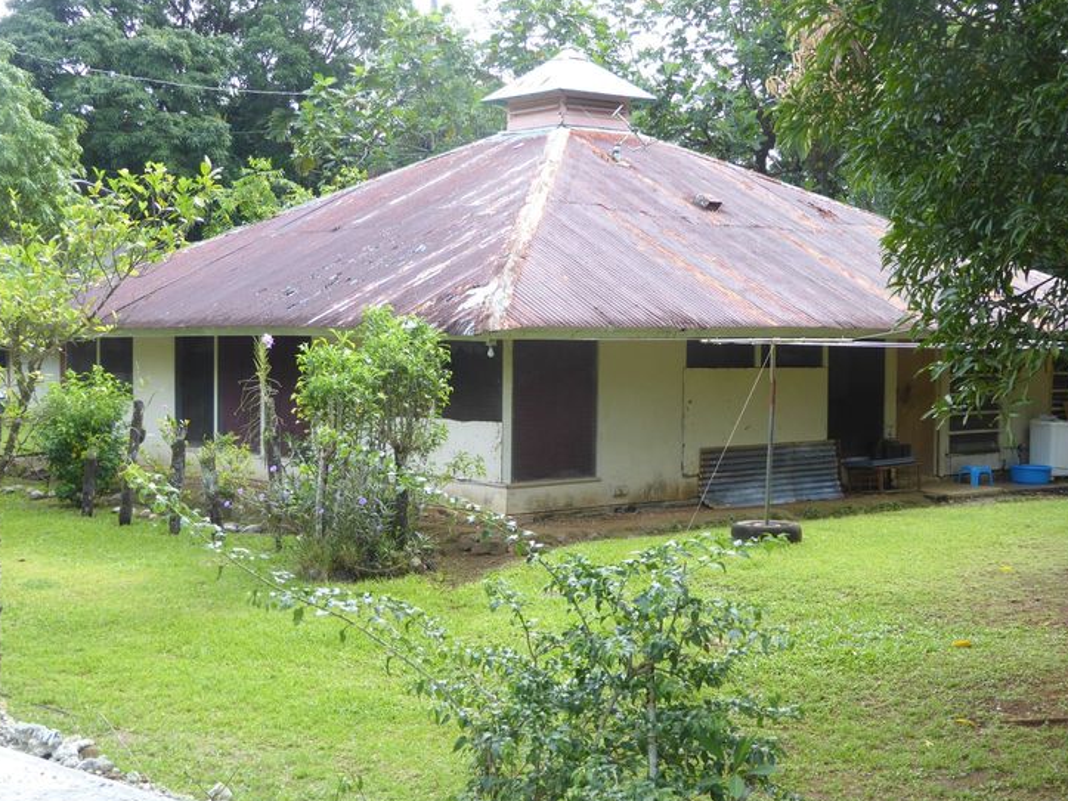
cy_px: 412
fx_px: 1604
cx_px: 569
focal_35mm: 52
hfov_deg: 36.8
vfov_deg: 28.0
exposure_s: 1/60
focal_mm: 8.4
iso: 80
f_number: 4
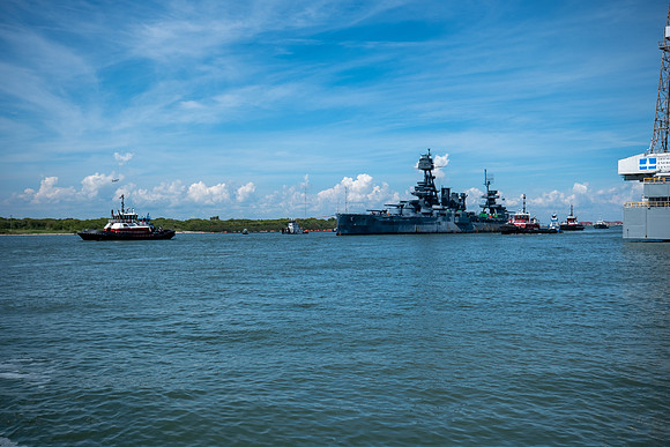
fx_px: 689
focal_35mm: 37
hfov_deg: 51.9
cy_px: 224
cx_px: 335
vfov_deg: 36.0
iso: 160
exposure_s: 1/2400
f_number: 4
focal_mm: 24.7
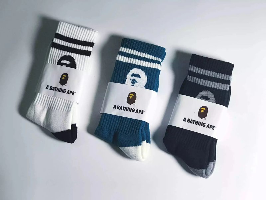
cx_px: 133
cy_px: 100
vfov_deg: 25.7
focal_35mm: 57
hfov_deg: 33.8
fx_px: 438
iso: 25
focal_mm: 6.6
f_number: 2.8
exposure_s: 1/100
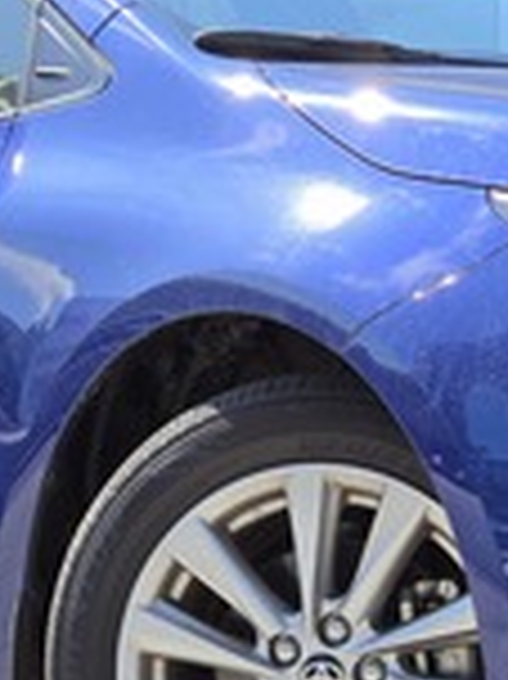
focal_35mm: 192
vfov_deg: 10.3
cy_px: 363
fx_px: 3762
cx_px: 351
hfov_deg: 7.7
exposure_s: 1/369
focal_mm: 7
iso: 25
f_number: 2.4
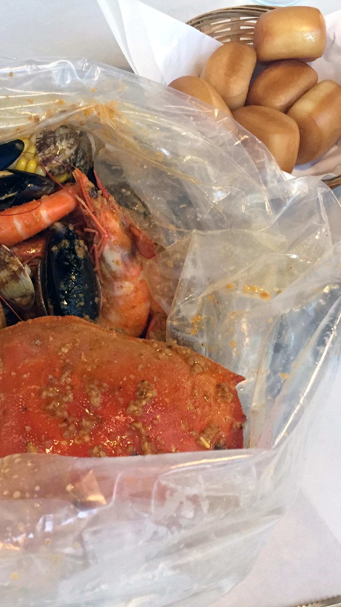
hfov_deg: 27.5
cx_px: 100
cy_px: 302
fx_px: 691
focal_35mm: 43
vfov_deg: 47.4
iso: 200
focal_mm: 4.15
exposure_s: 1/33
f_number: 2.2
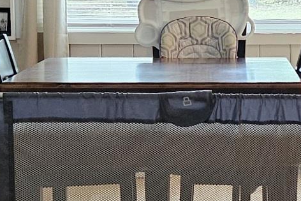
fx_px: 995
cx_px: 291
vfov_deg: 11.5
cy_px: 75
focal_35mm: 119
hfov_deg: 16.9
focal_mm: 5.4
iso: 800
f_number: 1.8
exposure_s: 1/120
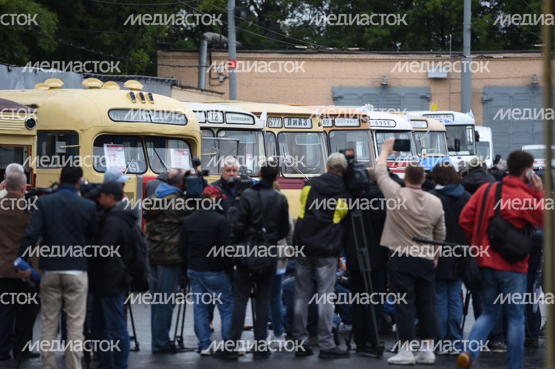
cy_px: 184
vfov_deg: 6.9
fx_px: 3082
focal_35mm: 200
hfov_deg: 10.3
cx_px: 278
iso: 800
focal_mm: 200
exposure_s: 1/1250
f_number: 4
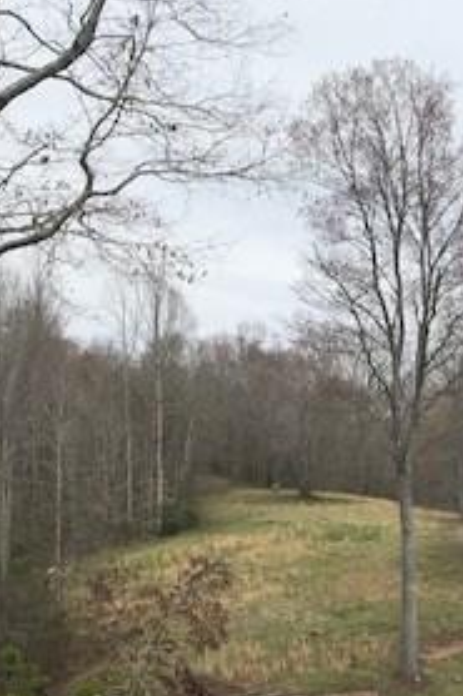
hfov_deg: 20.0
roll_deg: +0.5
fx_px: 1294
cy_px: 561
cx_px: 388
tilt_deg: -0.8
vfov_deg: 29.4
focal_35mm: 67
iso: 20
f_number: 1.8
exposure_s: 1/3300
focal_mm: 3.99
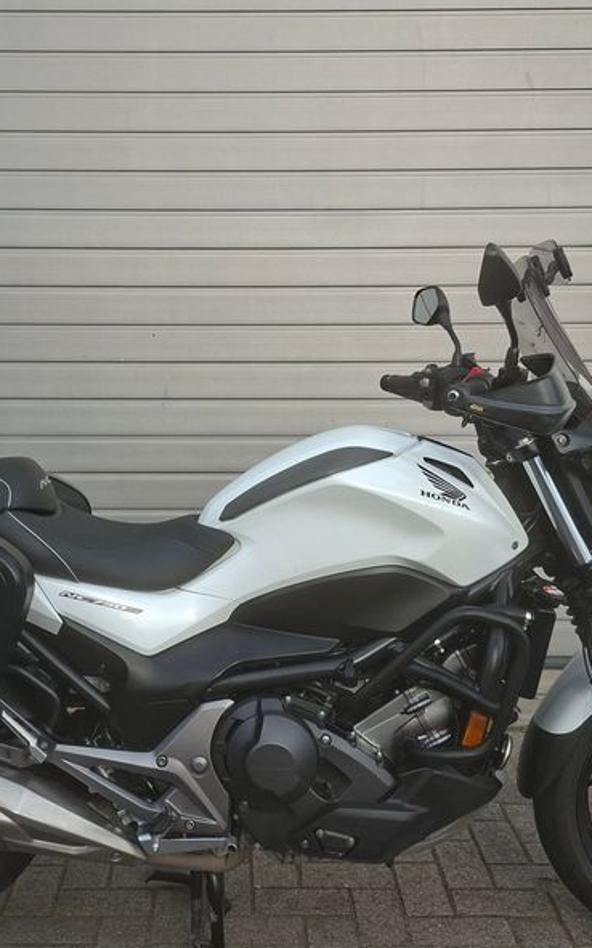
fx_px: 852
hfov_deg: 38.1
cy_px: 476
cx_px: 226
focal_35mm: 33
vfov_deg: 58.2
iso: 50
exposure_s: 1/455
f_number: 1.8
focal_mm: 5.54
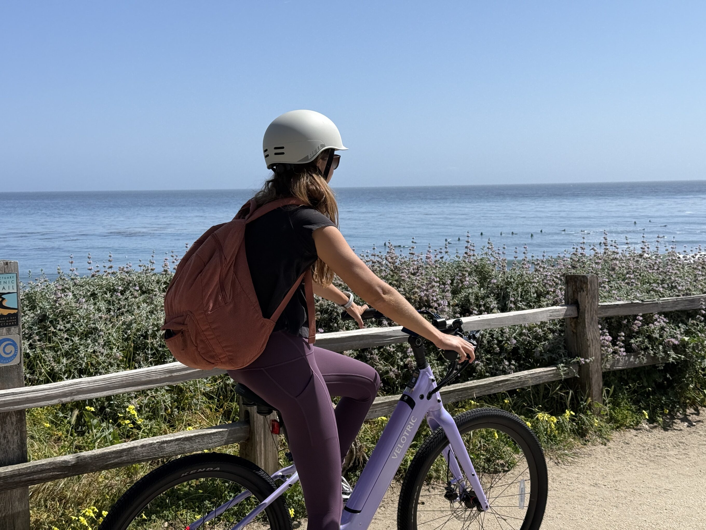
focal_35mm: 48
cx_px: 353
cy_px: 265
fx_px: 979
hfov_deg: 39.7
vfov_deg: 30.3
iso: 64
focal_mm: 6.76
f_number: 1.78
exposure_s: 1/5587
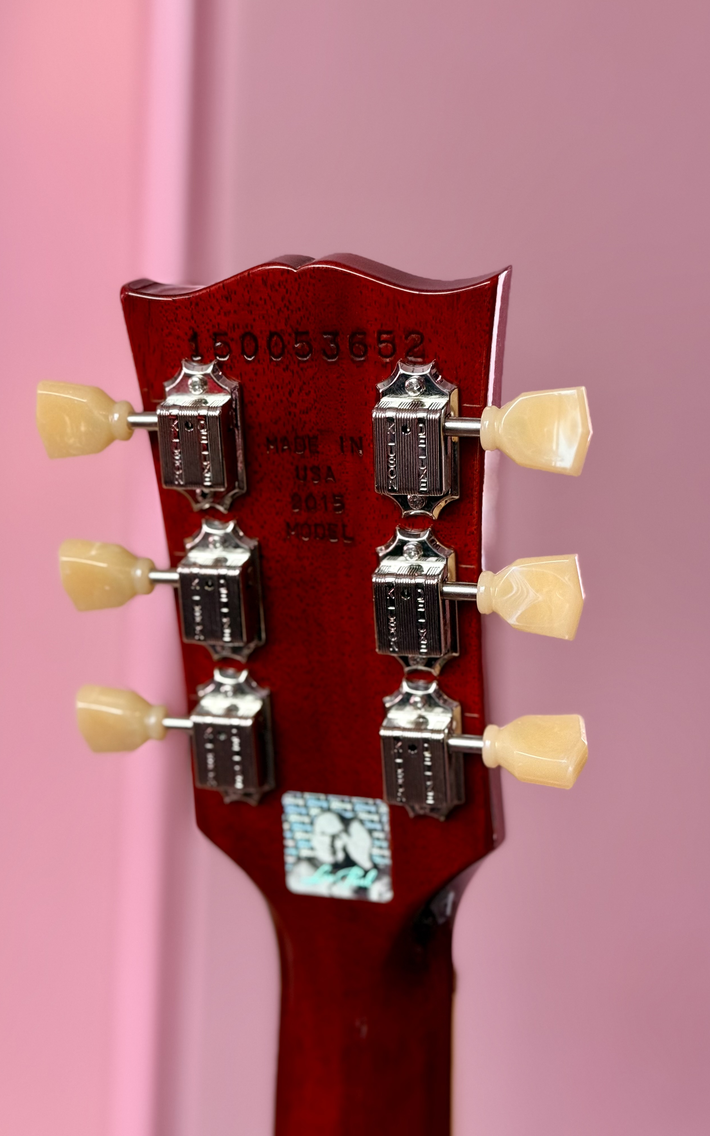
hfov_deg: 25.3
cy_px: 568
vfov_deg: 39.6
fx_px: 1579
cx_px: 331
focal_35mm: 51
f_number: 1.78
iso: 250
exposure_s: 1/50
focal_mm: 6.76
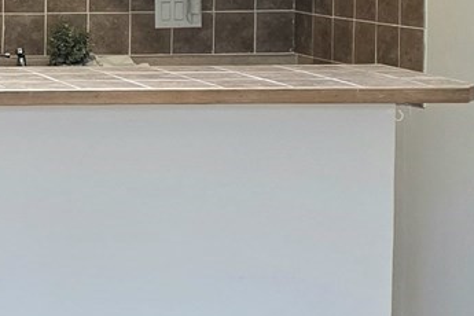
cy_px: 15
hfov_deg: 13.1
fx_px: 1870
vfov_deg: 9.6
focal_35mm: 142
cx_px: -368
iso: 200
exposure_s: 1/120
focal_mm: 6.3
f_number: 1.7
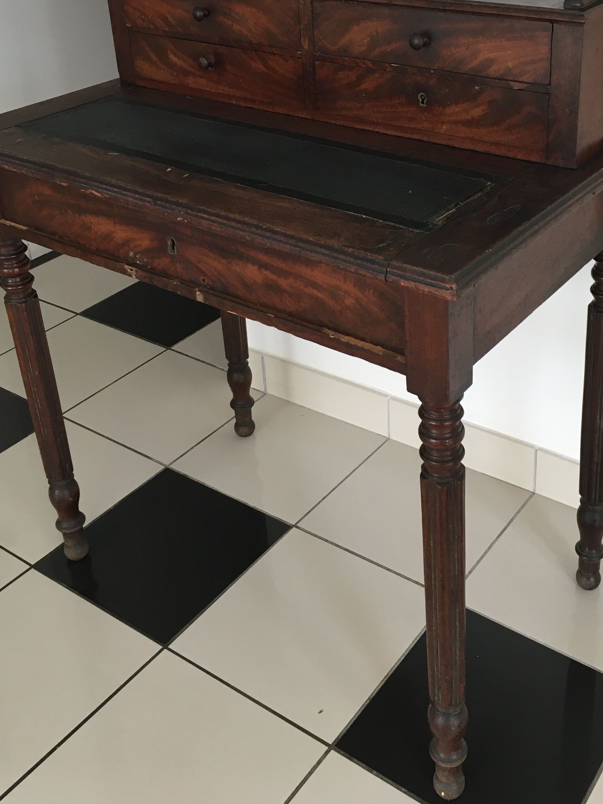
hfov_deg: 34.2
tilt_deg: -23.6
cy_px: 244
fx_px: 976
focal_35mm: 42
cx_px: 360
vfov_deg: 43.9
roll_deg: +1.6
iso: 80
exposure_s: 1/33
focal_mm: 4.15
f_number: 2.2
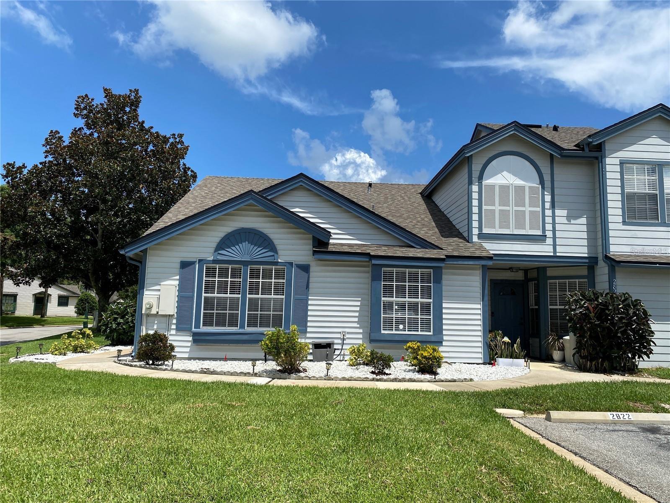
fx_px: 503
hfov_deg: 67.3
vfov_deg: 53.1
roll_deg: -1.1
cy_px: 252
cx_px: 335
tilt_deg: +6.3
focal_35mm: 26
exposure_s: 1/3731
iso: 32
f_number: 1.8
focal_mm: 4.25
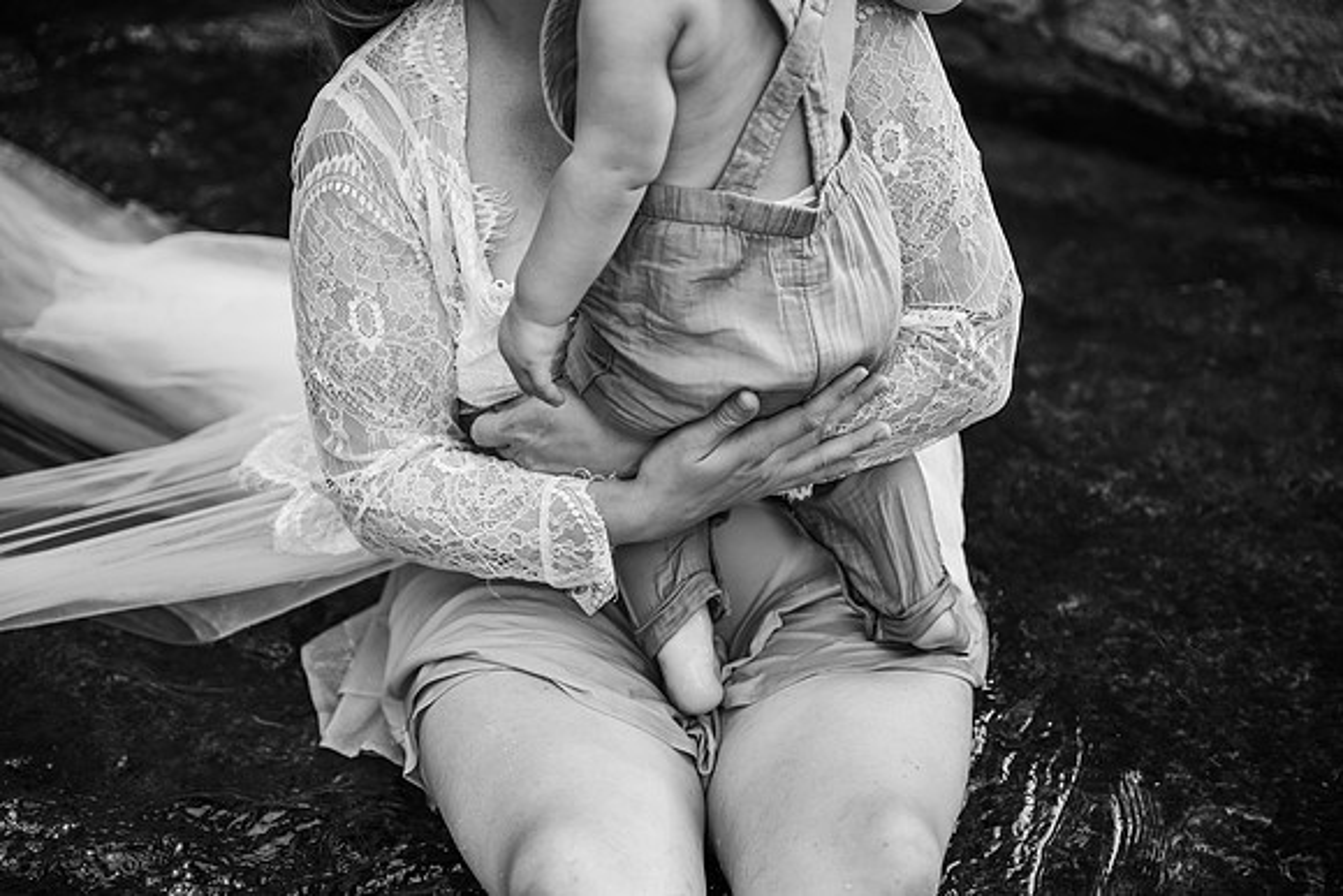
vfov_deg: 19.5
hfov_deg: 28.8
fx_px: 2612
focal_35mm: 70
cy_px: 448
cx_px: 672
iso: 500
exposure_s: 1/1000
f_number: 2.8
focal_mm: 70
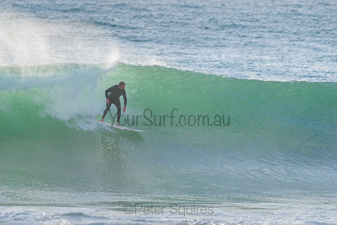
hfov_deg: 3.4
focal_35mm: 612
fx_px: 5733
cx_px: 131
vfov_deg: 2.2
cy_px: 108
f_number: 5.6
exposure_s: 1/2000
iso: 450
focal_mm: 500
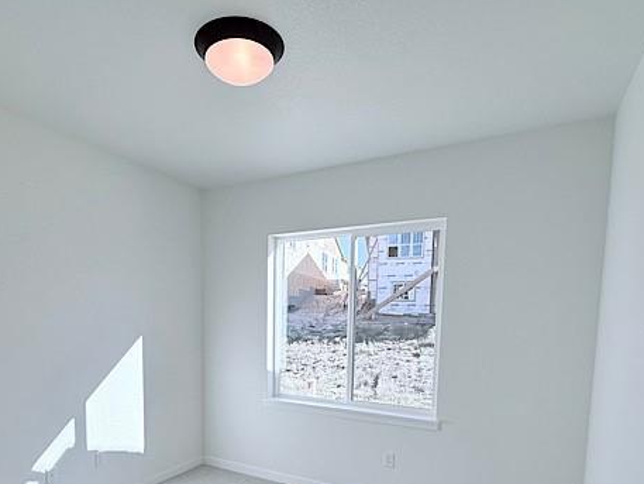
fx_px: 428
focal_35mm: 23
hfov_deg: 73.5
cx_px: 278
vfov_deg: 56.1
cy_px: 361
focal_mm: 2.22
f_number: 2.2
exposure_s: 1/498
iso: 64
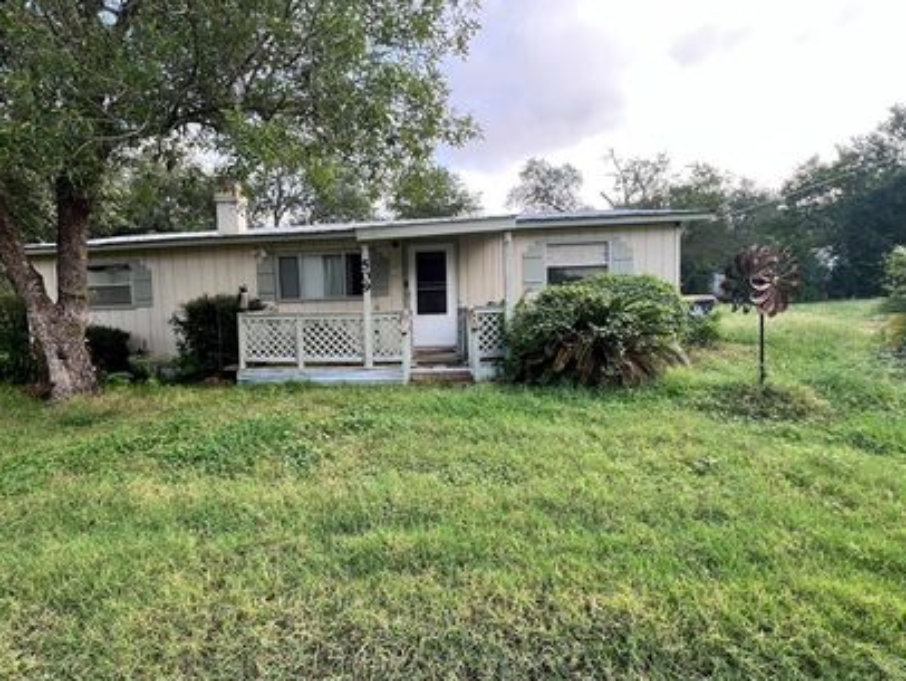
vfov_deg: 78.2
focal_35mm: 16
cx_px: 386
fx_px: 419
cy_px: 338
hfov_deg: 93.8
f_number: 1.8
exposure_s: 1/165
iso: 32
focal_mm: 1.57
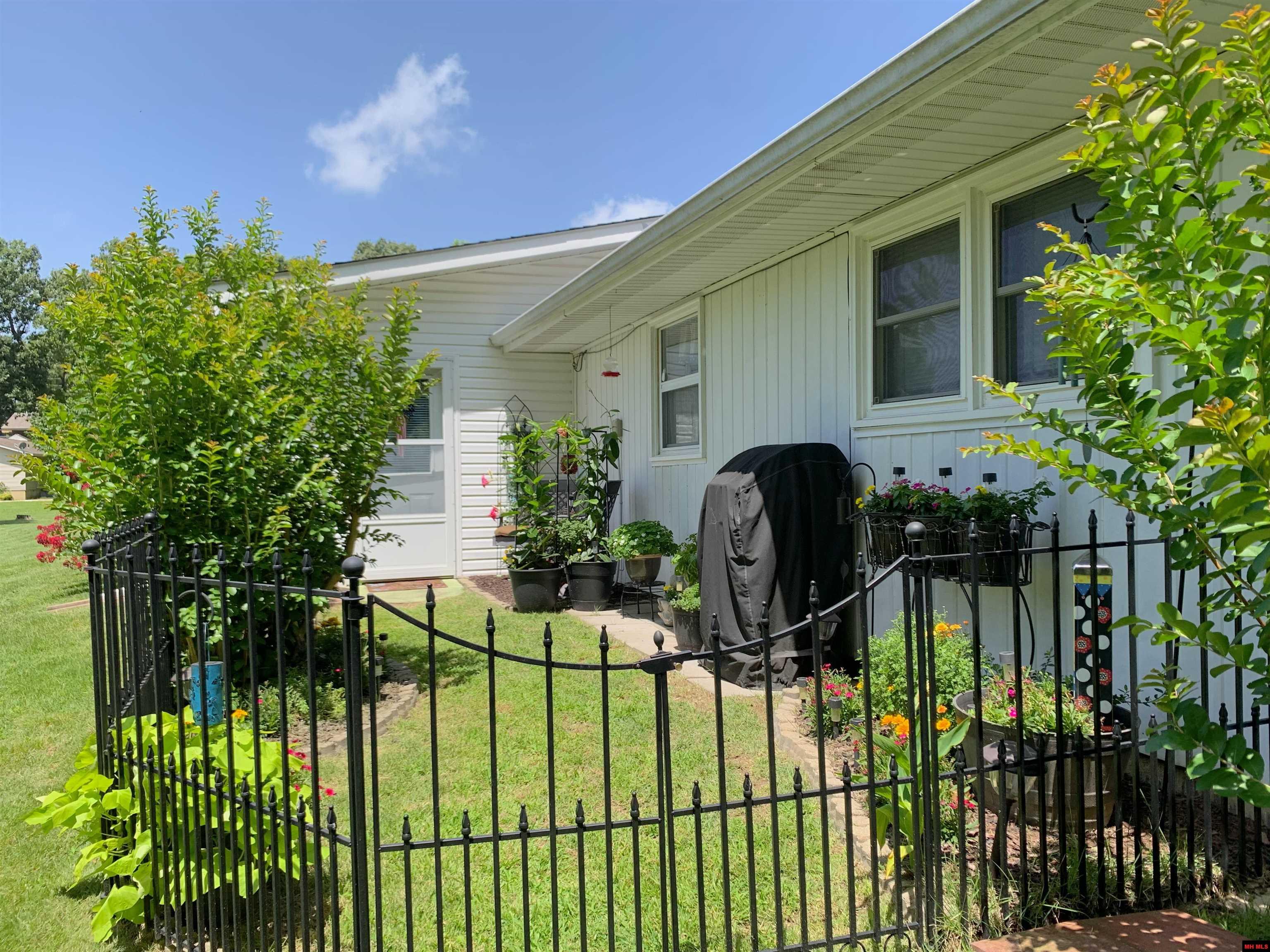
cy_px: 476
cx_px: 635
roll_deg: +0.5
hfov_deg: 67.3
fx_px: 954
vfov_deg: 53.1
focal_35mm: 26
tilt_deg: +0.2
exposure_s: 1/1220
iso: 25
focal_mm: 4.25
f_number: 1.8
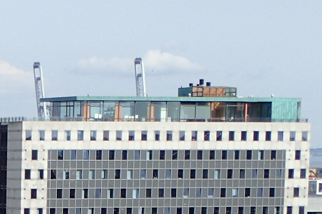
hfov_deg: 9.1
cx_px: -247
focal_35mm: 217
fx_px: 1941
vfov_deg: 6.1
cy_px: 443
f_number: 4.5
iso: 100
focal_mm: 8.99
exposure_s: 1/640
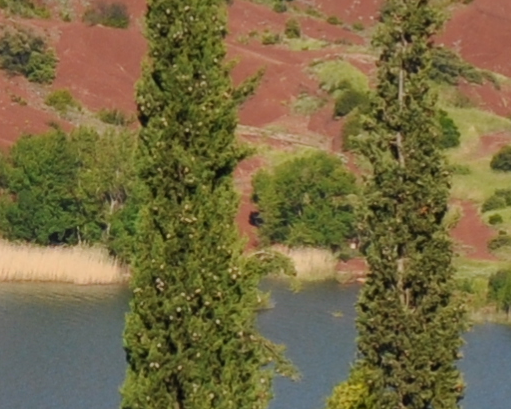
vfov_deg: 3.5
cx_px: 53
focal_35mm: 448
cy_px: 220
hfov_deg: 4.3
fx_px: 6777
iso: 200
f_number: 10
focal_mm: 38
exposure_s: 1/400
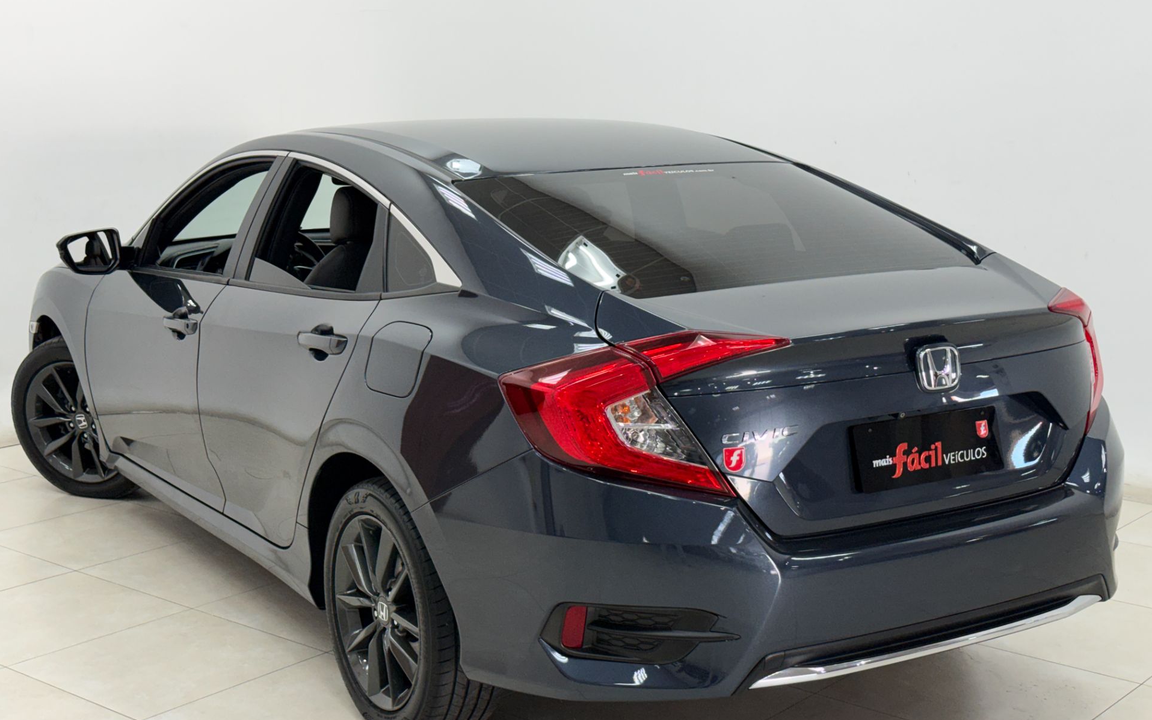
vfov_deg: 25.3
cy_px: 421
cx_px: 576
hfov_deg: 39.6
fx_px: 1601
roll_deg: +0.2
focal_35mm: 51
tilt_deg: -12.4
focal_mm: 6.76
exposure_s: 1/120
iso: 100
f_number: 1.78
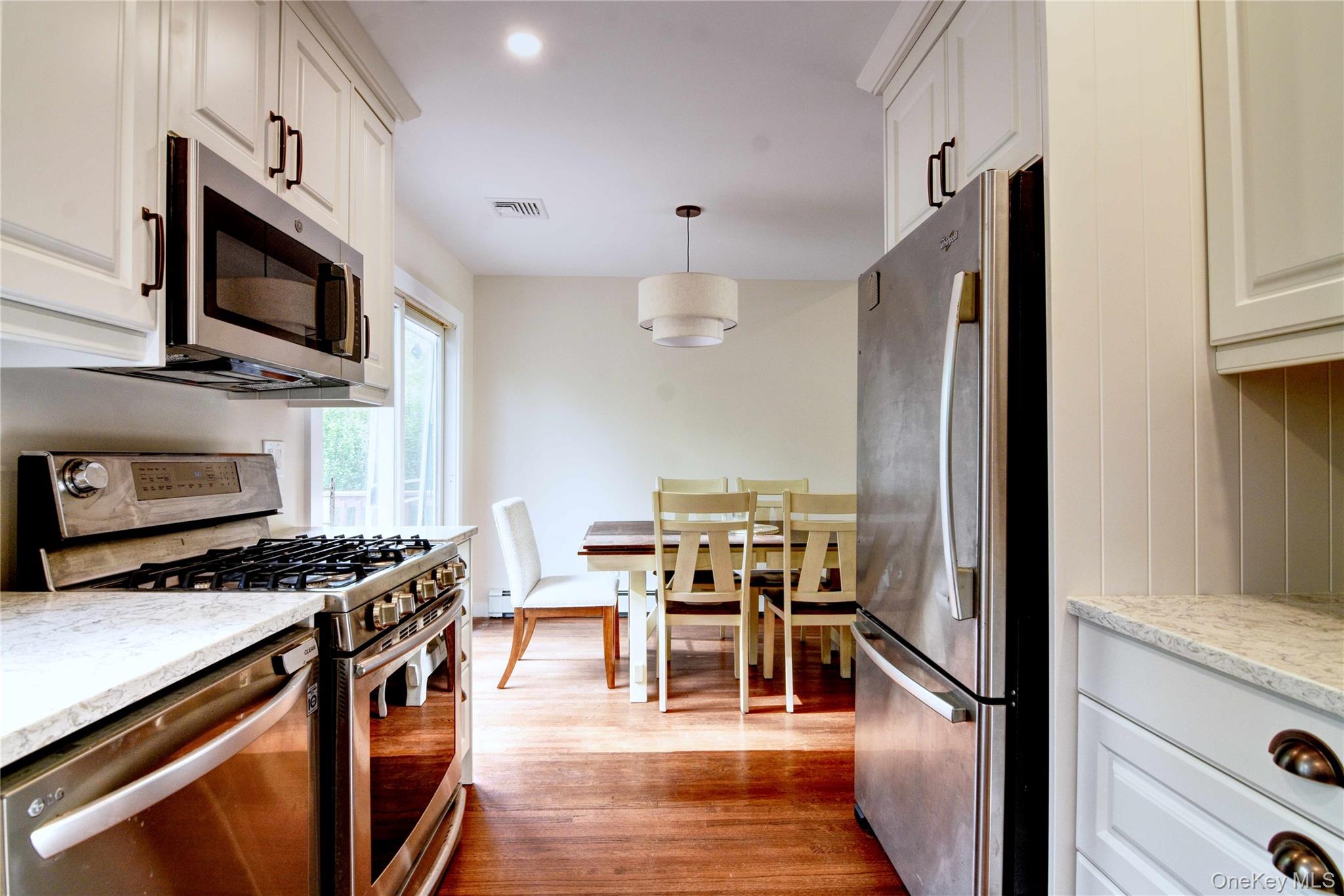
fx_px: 616
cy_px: 448
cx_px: 672
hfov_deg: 95.0
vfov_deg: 72.0
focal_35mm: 16
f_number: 9
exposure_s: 1/15
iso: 320
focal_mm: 11
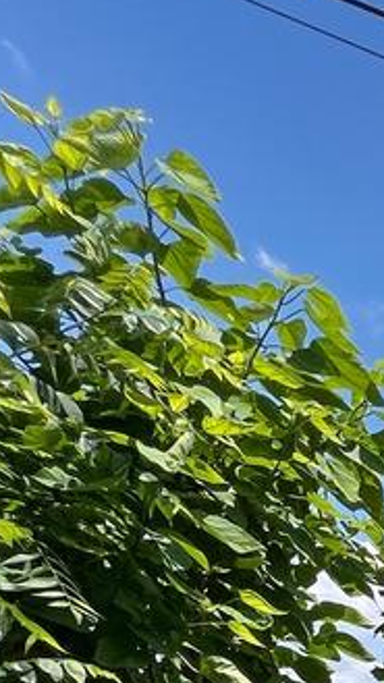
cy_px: 1057
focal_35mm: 62
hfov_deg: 11.2
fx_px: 1123
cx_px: 1171
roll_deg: +0.2
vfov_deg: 24.9
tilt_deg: -7.1
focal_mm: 1.57
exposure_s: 1/1410
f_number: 1.8
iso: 32
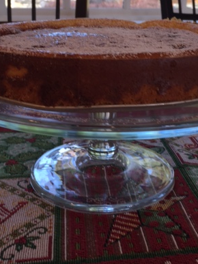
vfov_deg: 39.3
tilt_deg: -14.1
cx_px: 102
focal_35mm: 48
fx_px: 366
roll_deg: +0.1
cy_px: 95
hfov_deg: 30.2
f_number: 2.2
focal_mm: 4.15
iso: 32
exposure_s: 1/40
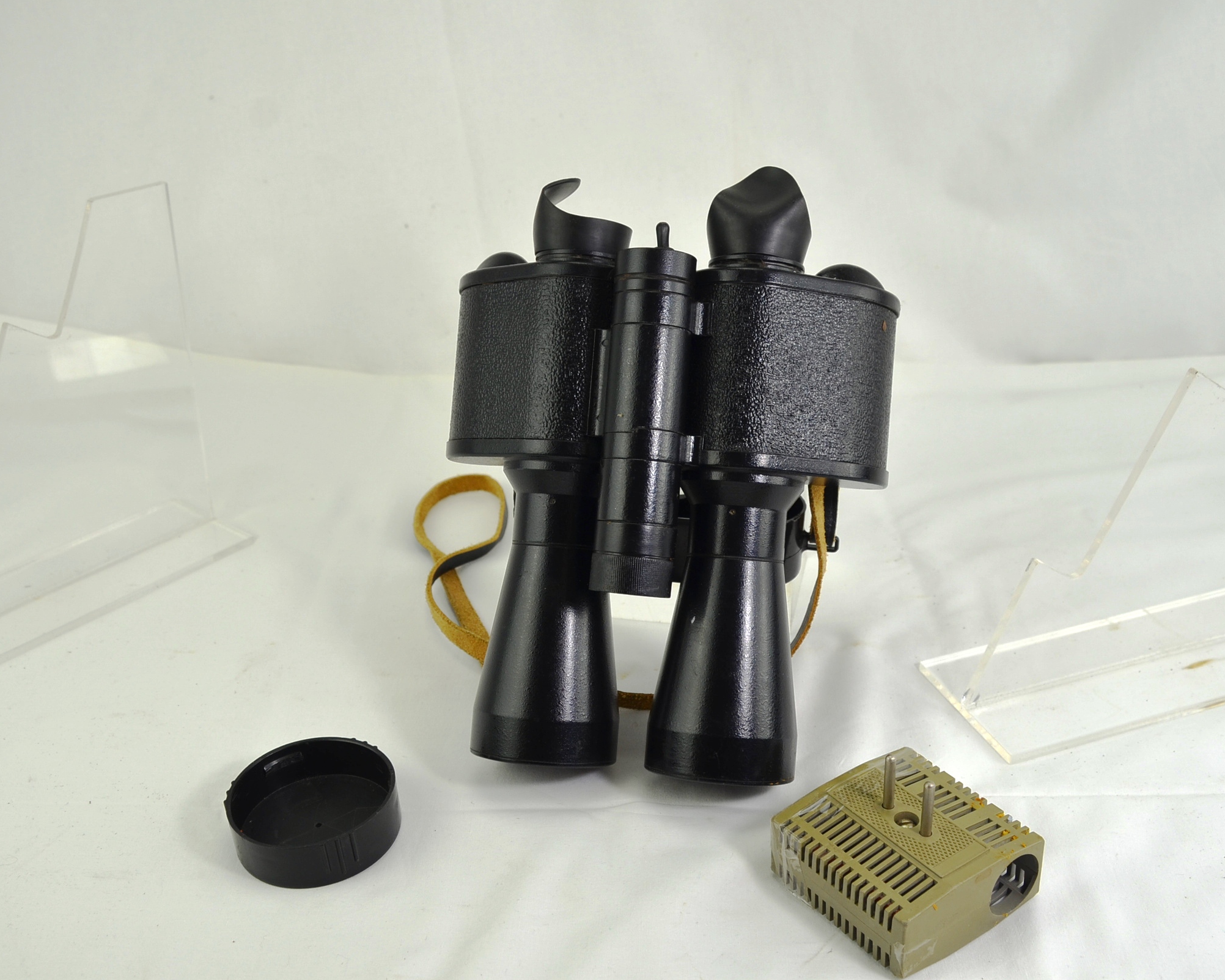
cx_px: 601
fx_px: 1378
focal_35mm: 38
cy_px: 487
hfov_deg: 47.9
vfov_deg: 39.2
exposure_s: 1/160
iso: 200
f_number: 6.3
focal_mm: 22
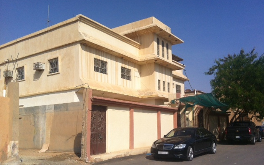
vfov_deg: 33.5
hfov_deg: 51.5
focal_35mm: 38
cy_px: 96
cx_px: 135
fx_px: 273
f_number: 2.8
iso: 80
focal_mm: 3.85
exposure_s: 1/3016
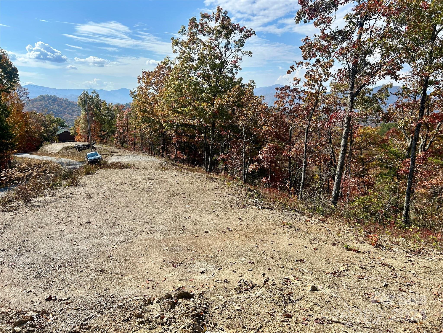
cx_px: 222
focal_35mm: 26
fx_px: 333
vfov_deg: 53.1
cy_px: 166
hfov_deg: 67.3
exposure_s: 1/3968
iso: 50
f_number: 1.5
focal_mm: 5.7
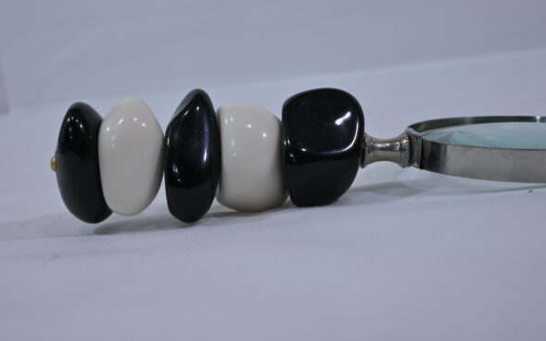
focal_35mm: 48
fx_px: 714
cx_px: 278
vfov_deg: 26.9
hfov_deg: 41.8
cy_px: 158
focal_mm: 46
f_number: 10
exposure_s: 1/125
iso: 640
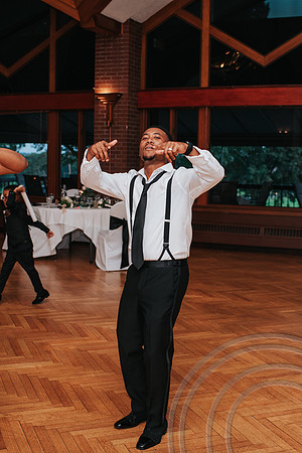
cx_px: 151
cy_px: 226
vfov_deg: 37.9
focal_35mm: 52
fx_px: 660
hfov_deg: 25.8
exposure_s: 1/200
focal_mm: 35
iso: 1000
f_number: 3.2
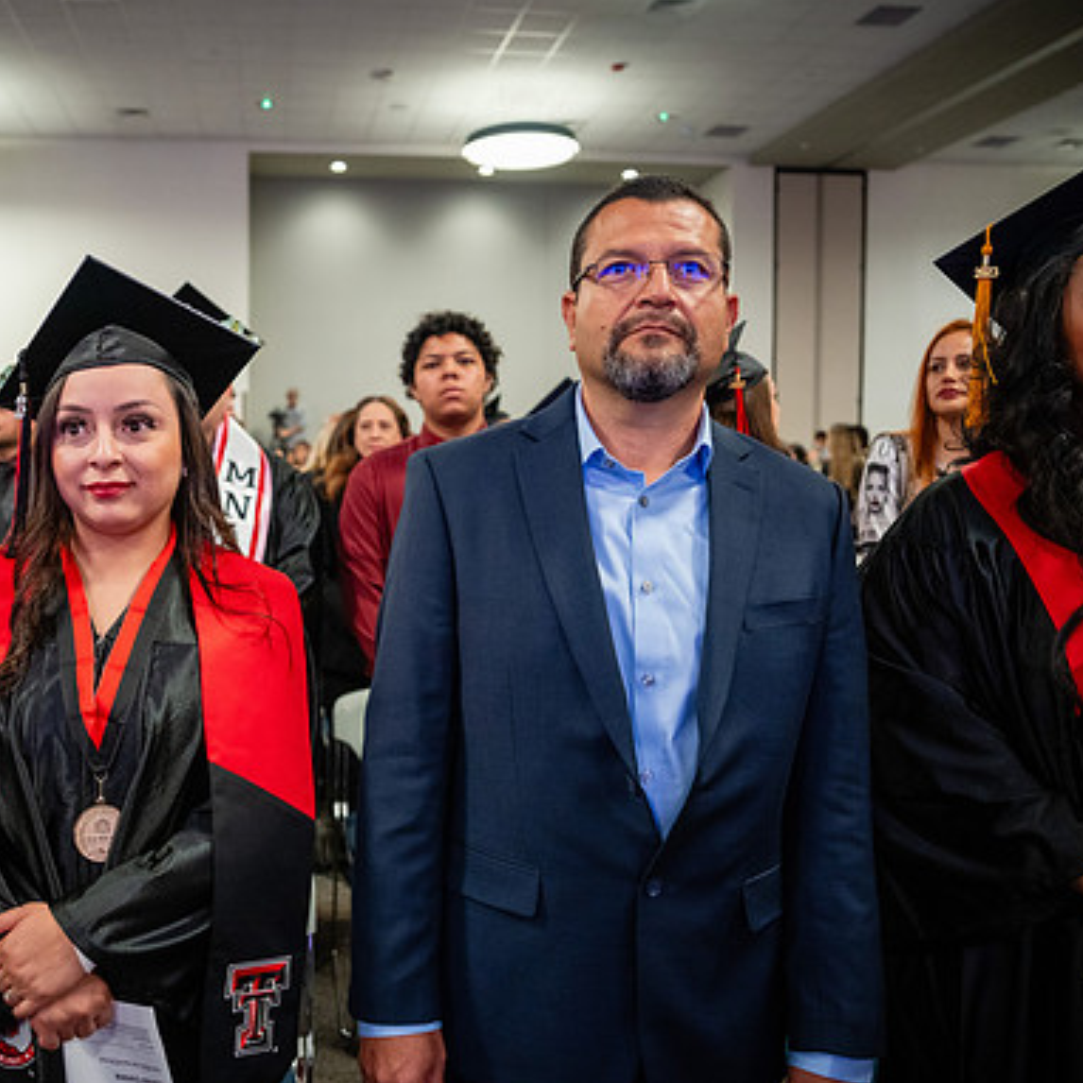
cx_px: 335
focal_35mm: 31
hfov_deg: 51.3
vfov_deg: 52.5
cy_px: 540
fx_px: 1097
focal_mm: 24
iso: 3200
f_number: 2.8
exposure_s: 1/160
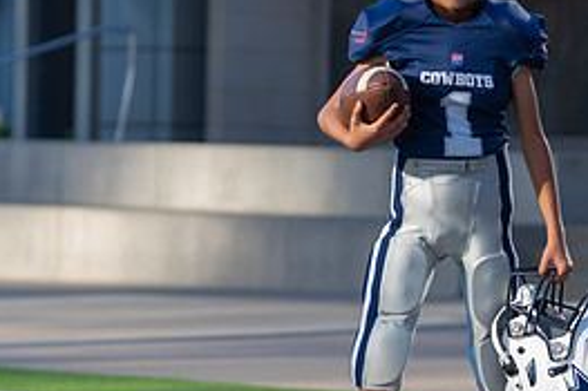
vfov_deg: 7.2
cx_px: 463
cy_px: 207
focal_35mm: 190
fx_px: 3101
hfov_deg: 10.8
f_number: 3.2
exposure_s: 1/640
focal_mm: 86
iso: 100
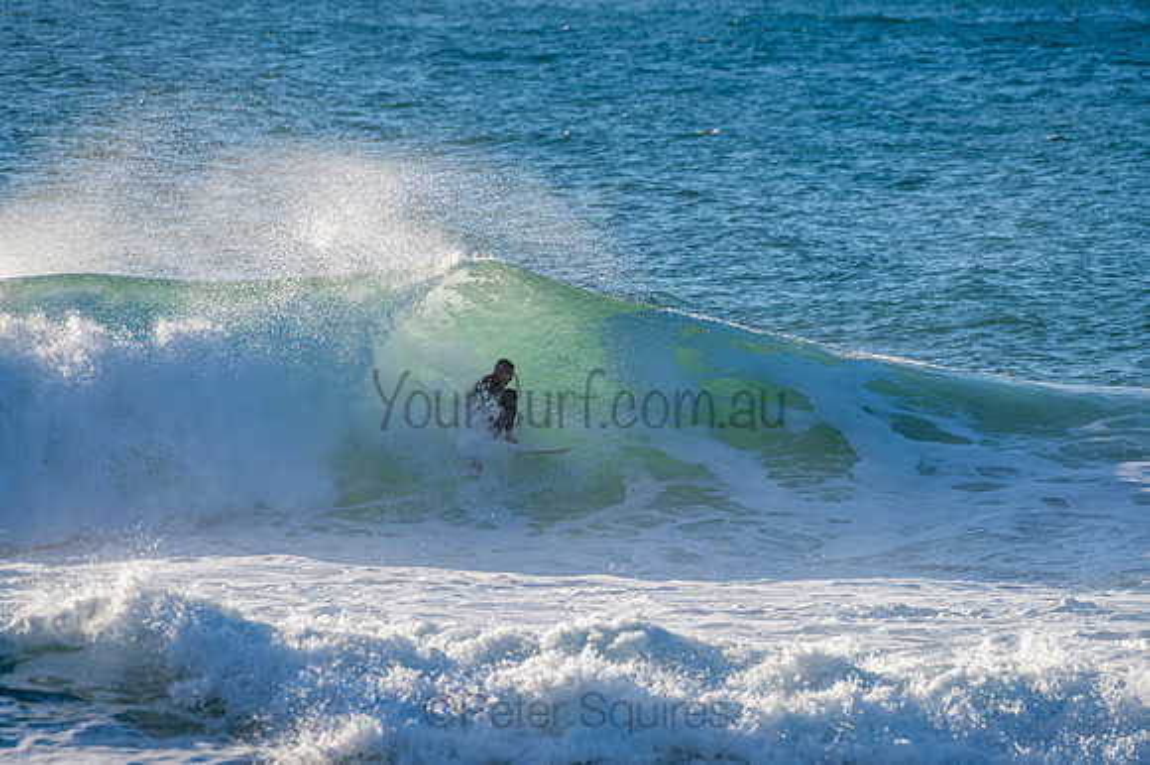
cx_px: 575
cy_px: 382
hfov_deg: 3.4
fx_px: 19562
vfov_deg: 2.2
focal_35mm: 613
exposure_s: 1/320
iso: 64
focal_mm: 500
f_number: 8
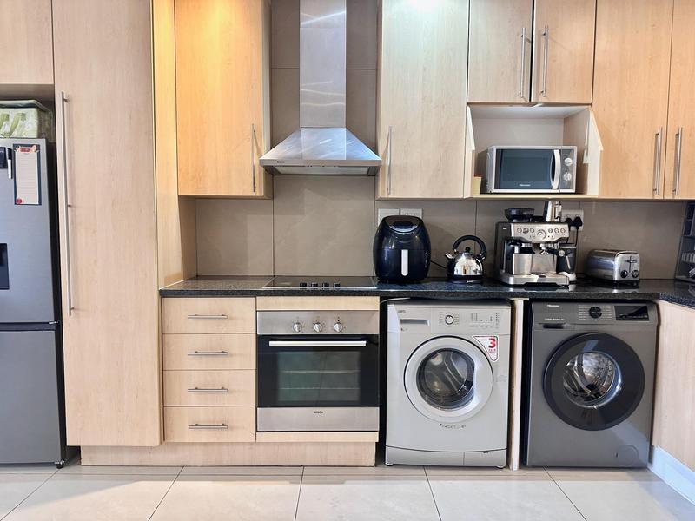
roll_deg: +0.6
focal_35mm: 24
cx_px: 348
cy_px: 260
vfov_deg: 56.8
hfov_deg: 71.6
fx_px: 482
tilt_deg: -4.1
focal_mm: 6.86
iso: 320
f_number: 1.78
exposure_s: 1/50
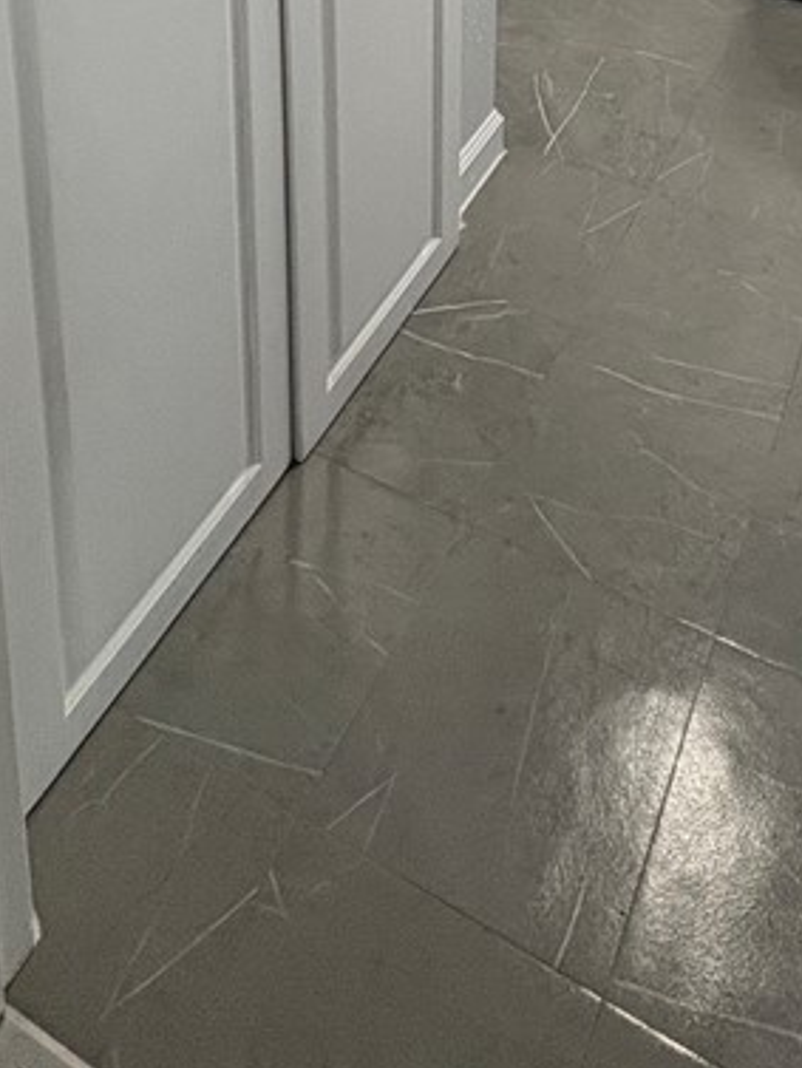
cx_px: 623
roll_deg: -2.9
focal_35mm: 38
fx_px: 1173
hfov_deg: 36.6
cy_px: -365
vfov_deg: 33.4
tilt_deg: -12.9
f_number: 2.2
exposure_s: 1/120
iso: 200
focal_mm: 2.22
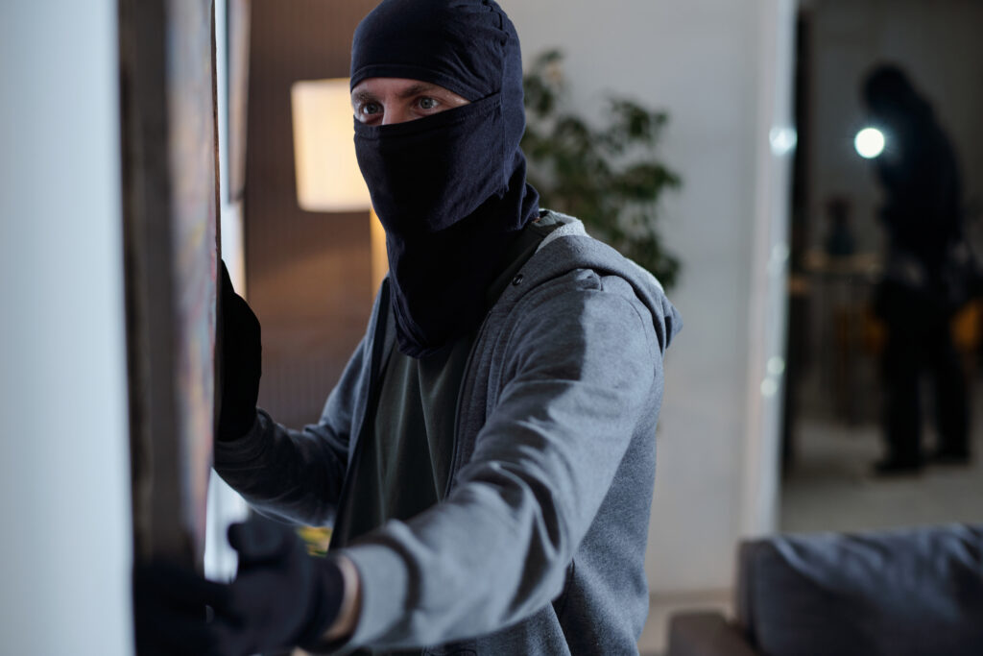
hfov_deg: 34.5
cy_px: 328
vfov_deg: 23.4
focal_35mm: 58
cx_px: 492
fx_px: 1584
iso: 800
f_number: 2.2
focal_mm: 58
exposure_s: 1/160
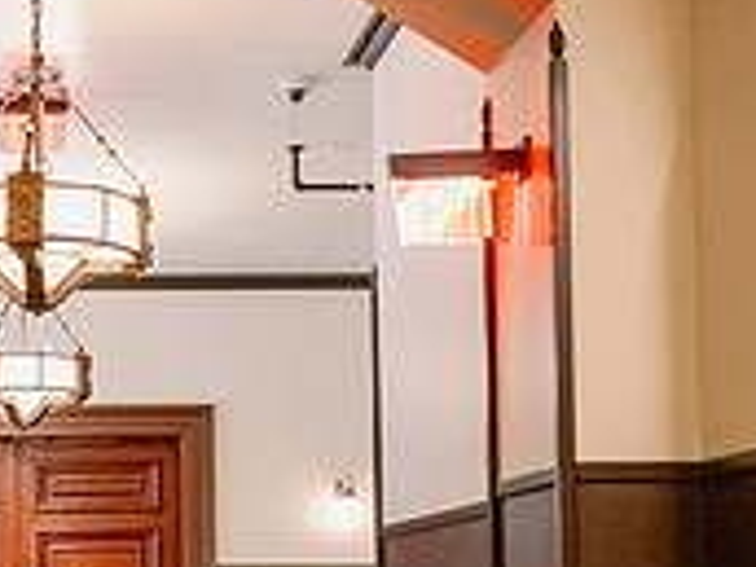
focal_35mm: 78
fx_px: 1703
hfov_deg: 23.7
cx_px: -40
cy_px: 499
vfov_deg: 18.6
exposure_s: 1/320
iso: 6400
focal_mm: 24
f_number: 2.8
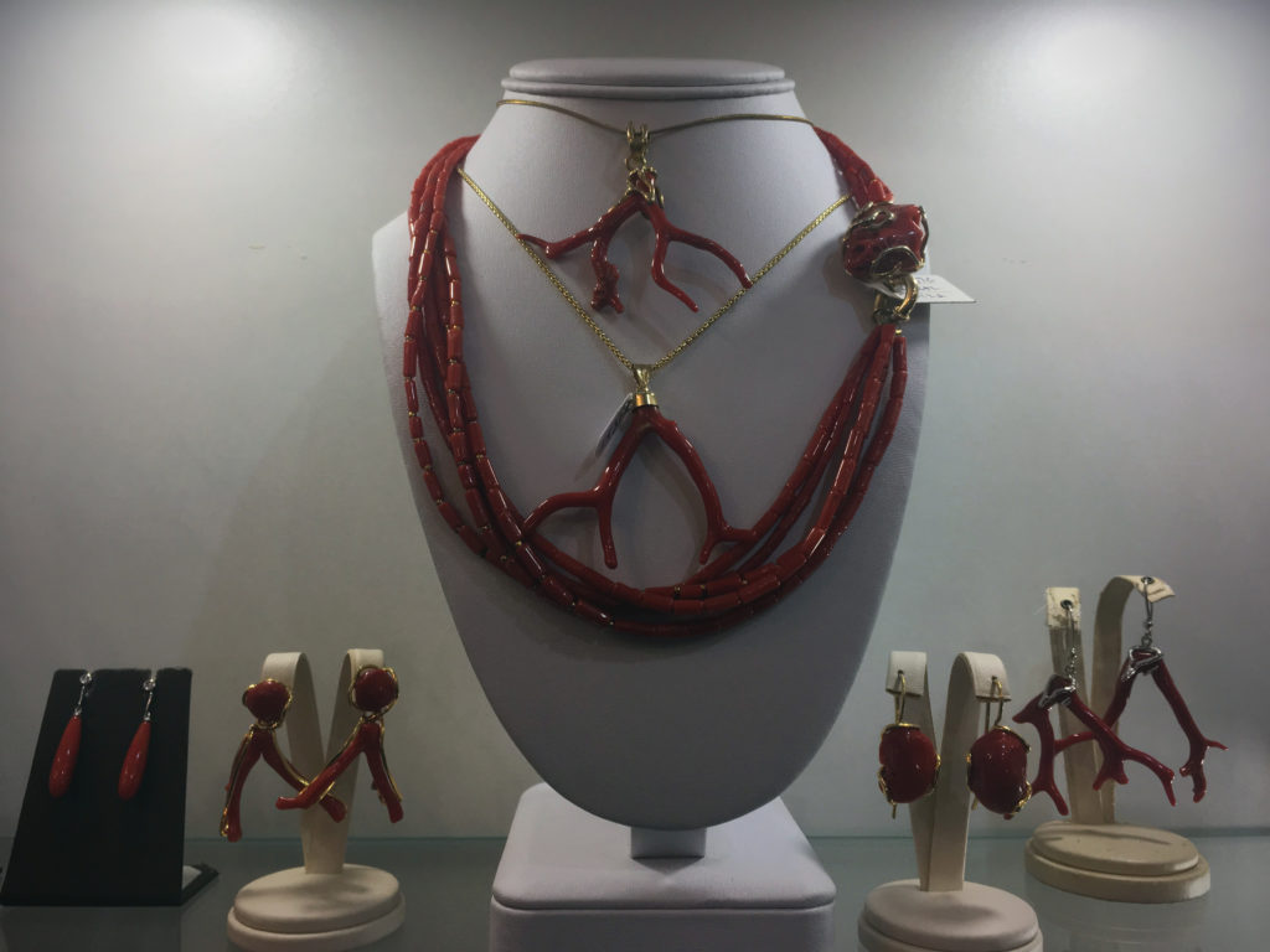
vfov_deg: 48.2
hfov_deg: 61.7
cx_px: 635
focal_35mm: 29
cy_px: 476
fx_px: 1064
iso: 40
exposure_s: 1/100
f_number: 2.2
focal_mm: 4.15
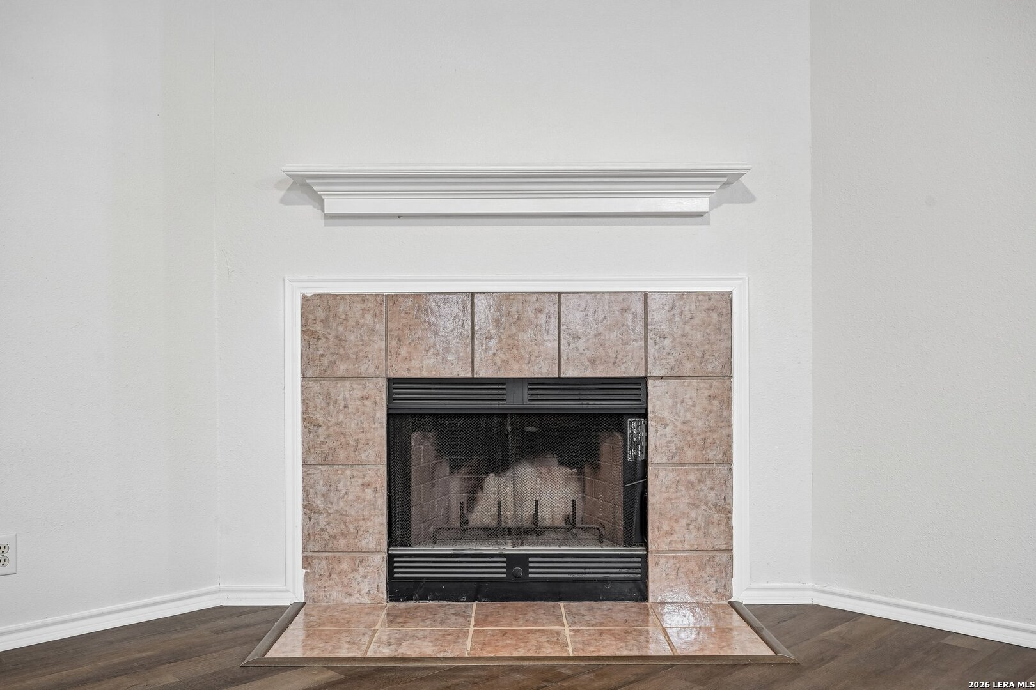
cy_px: 345
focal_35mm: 32
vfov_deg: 41.7
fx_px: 906
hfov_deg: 59.5
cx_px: 518
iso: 400
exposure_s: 1/2.5
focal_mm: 31.5
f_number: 8
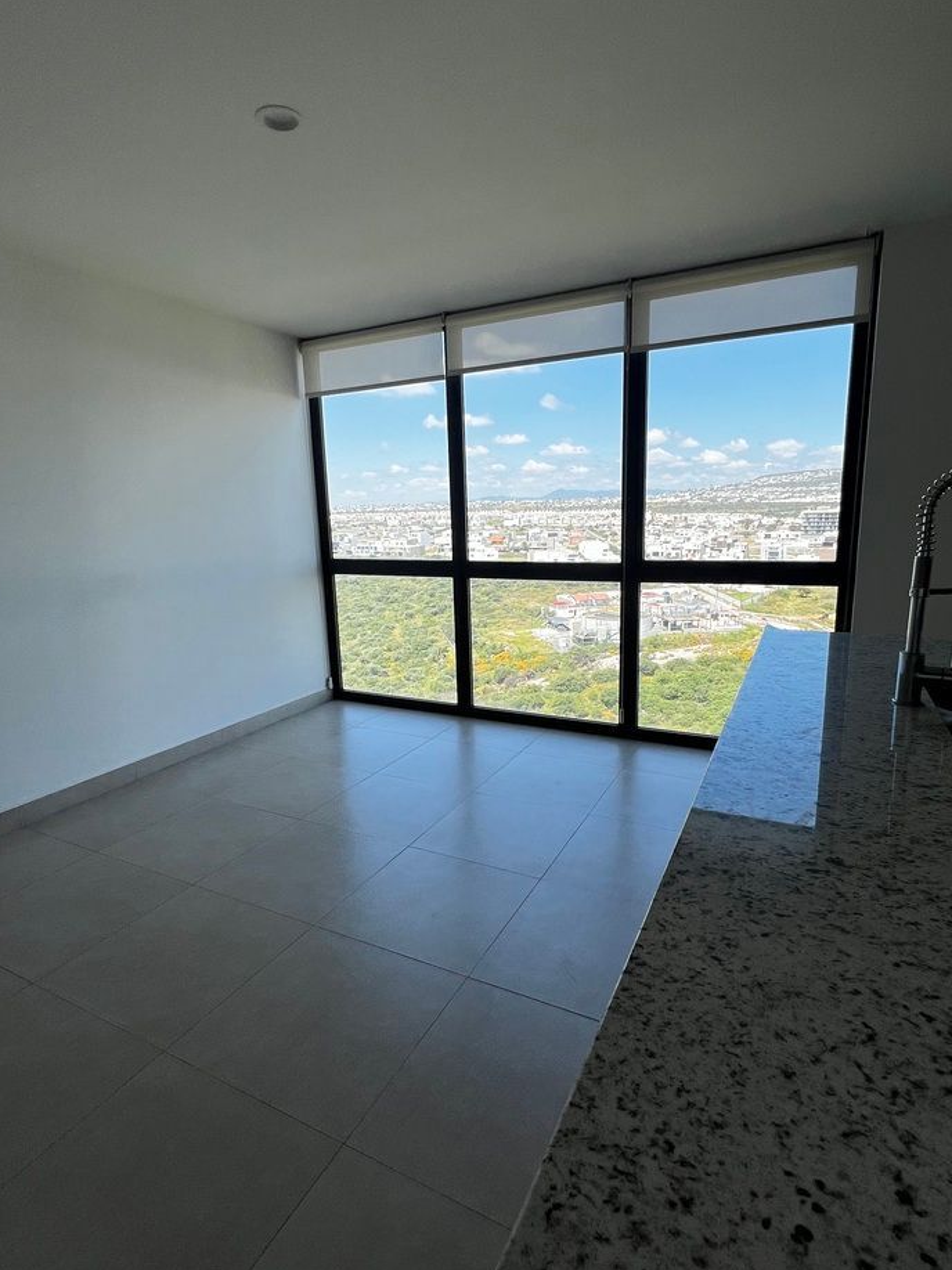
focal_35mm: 17
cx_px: 468
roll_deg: +1.4
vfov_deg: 91.0
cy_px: 645
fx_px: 624
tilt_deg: -10.3
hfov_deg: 74.7
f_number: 1.8
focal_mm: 1.57
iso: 32
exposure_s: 1/713
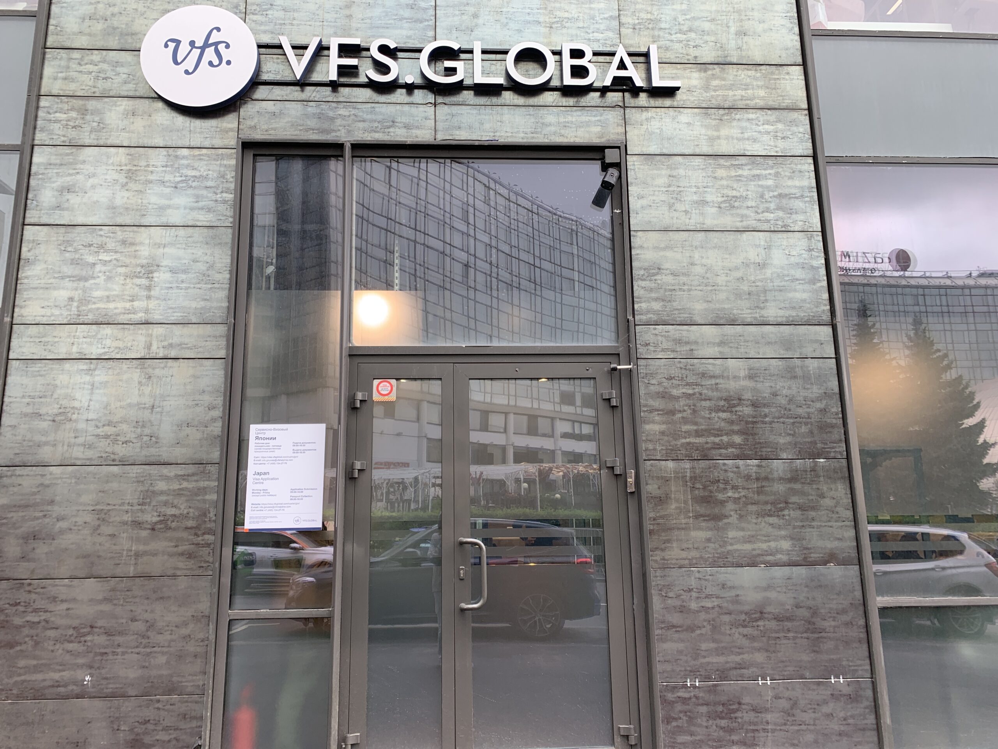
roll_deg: +0.4
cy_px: 374
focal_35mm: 26
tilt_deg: +12.4
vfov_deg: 53.1
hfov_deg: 67.3
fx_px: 750
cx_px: 499
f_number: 1.8
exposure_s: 1/146
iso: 25
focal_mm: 4.25
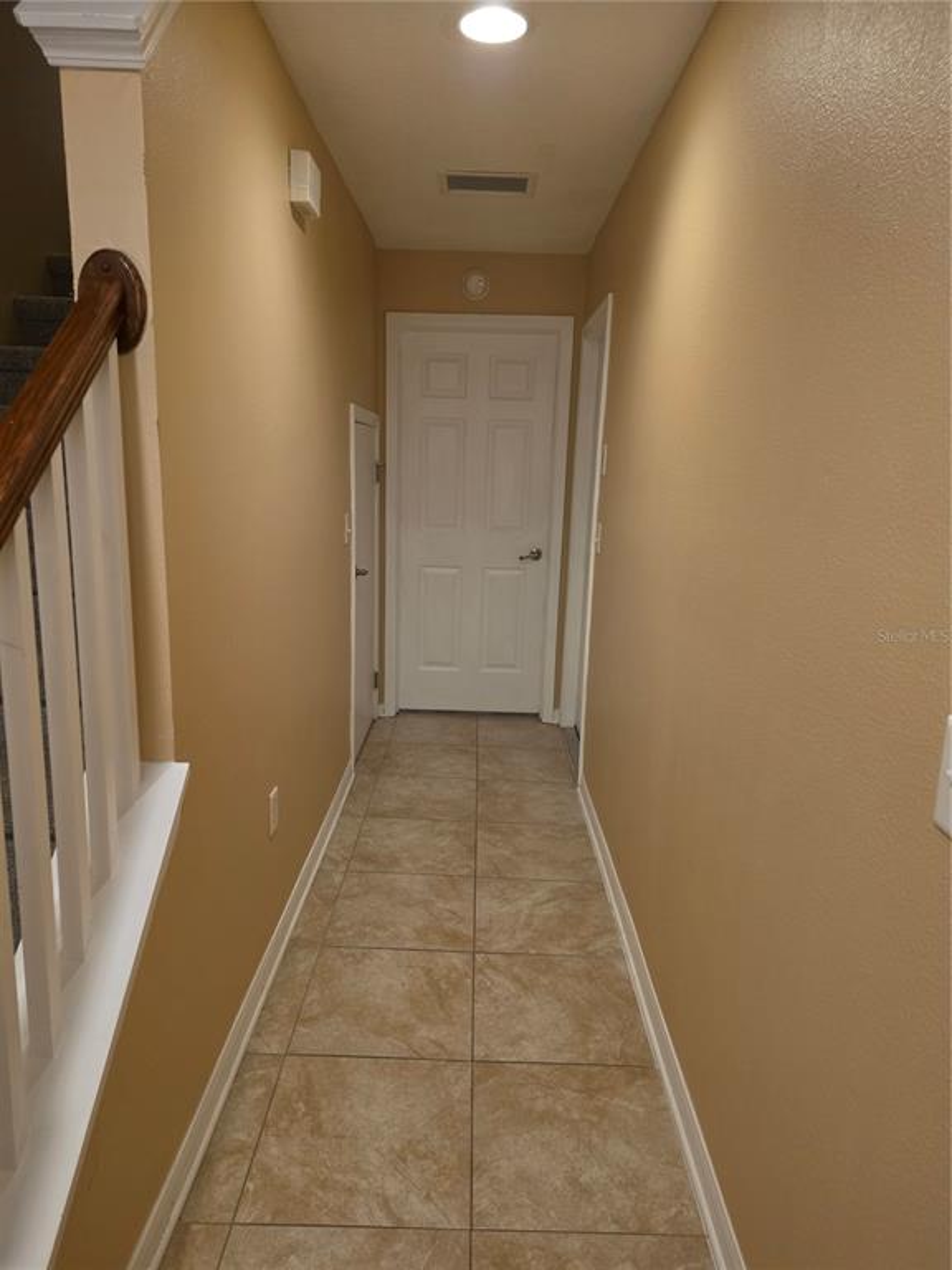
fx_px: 843
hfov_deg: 58.9
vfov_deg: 73.9
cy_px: 635
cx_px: 476
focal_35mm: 23
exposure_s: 1/120
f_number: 1.7
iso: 320
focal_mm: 6.25
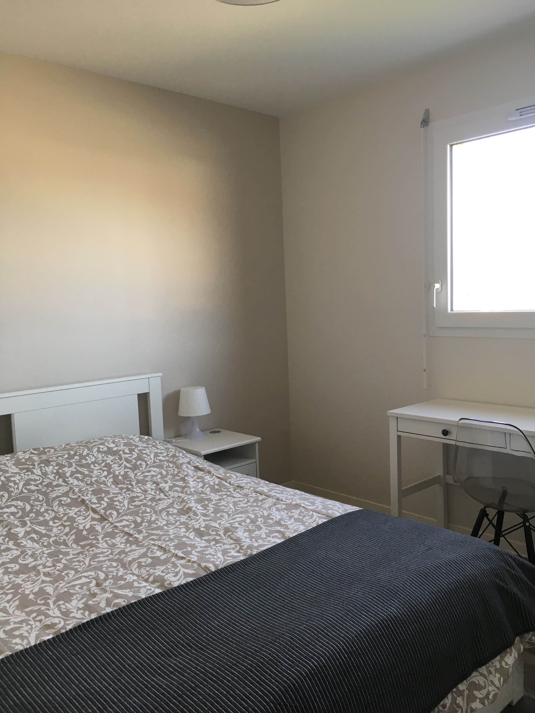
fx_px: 598
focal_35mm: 29
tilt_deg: -7.0
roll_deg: +2.7
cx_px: 268
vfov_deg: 61.7
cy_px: 356
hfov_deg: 48.2
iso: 40
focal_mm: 4.15
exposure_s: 1/33
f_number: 2.2
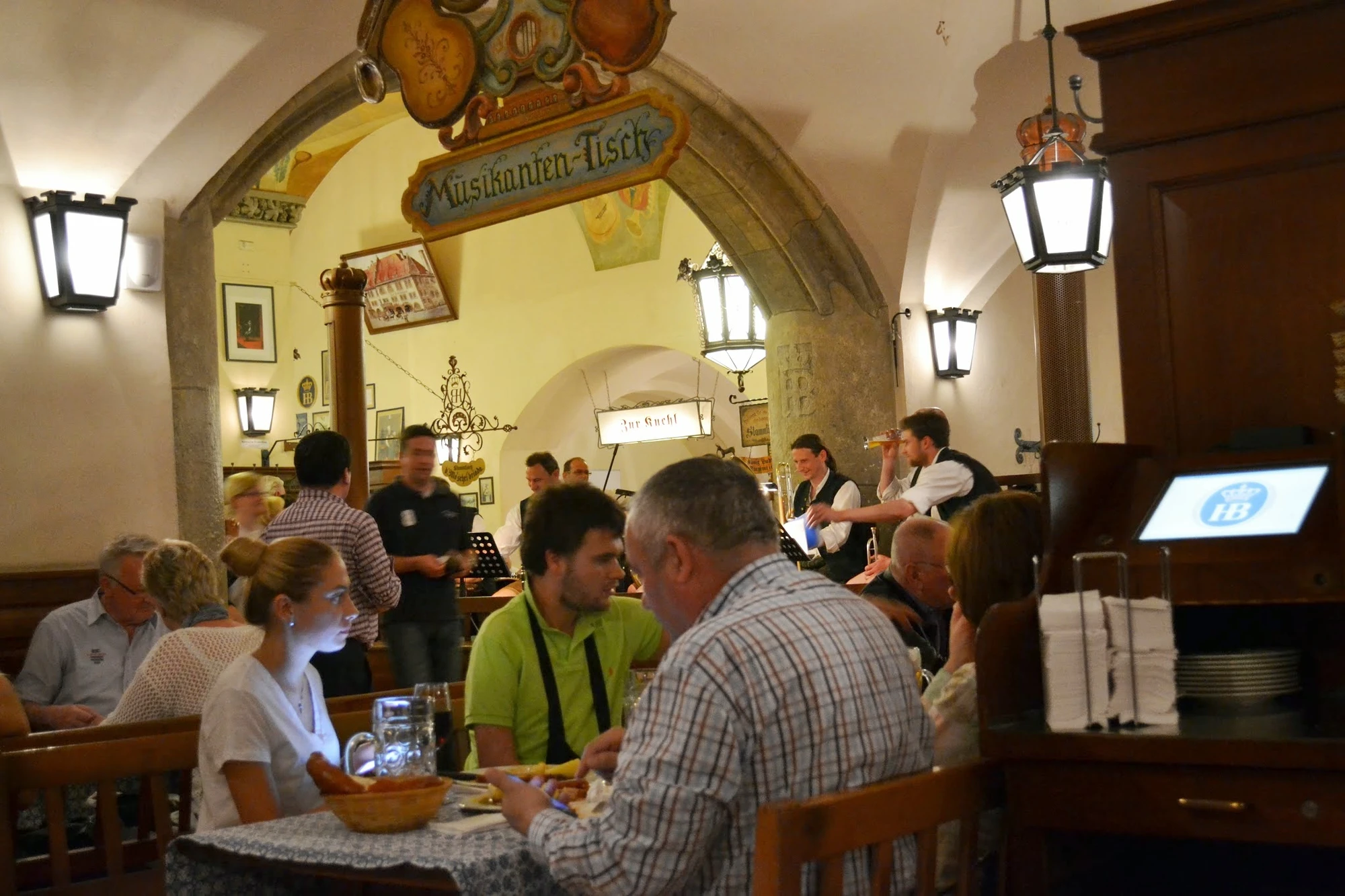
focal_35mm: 48
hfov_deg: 41.1
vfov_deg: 28.1
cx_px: 672
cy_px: 448
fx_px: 1793
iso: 2200
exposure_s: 1/15
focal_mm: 32
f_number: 4.8
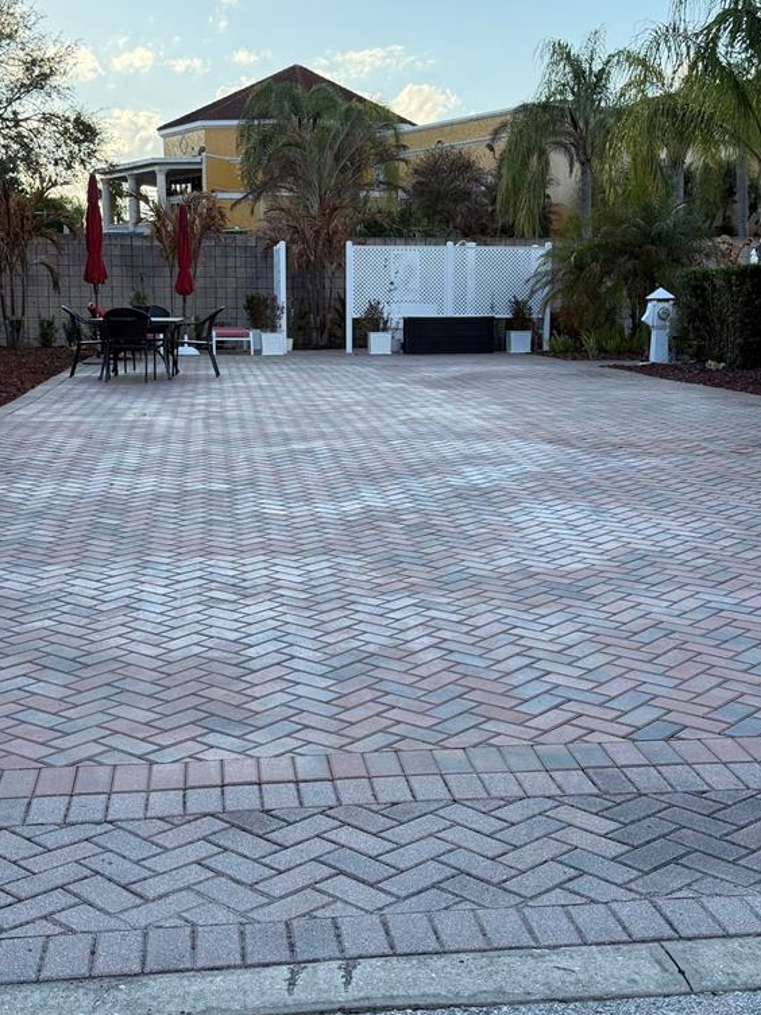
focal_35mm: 49
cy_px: 498
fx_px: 1436
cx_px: 380
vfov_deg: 38.9
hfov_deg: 29.7
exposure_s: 1/1575
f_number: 1.78
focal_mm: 6.76
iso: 100
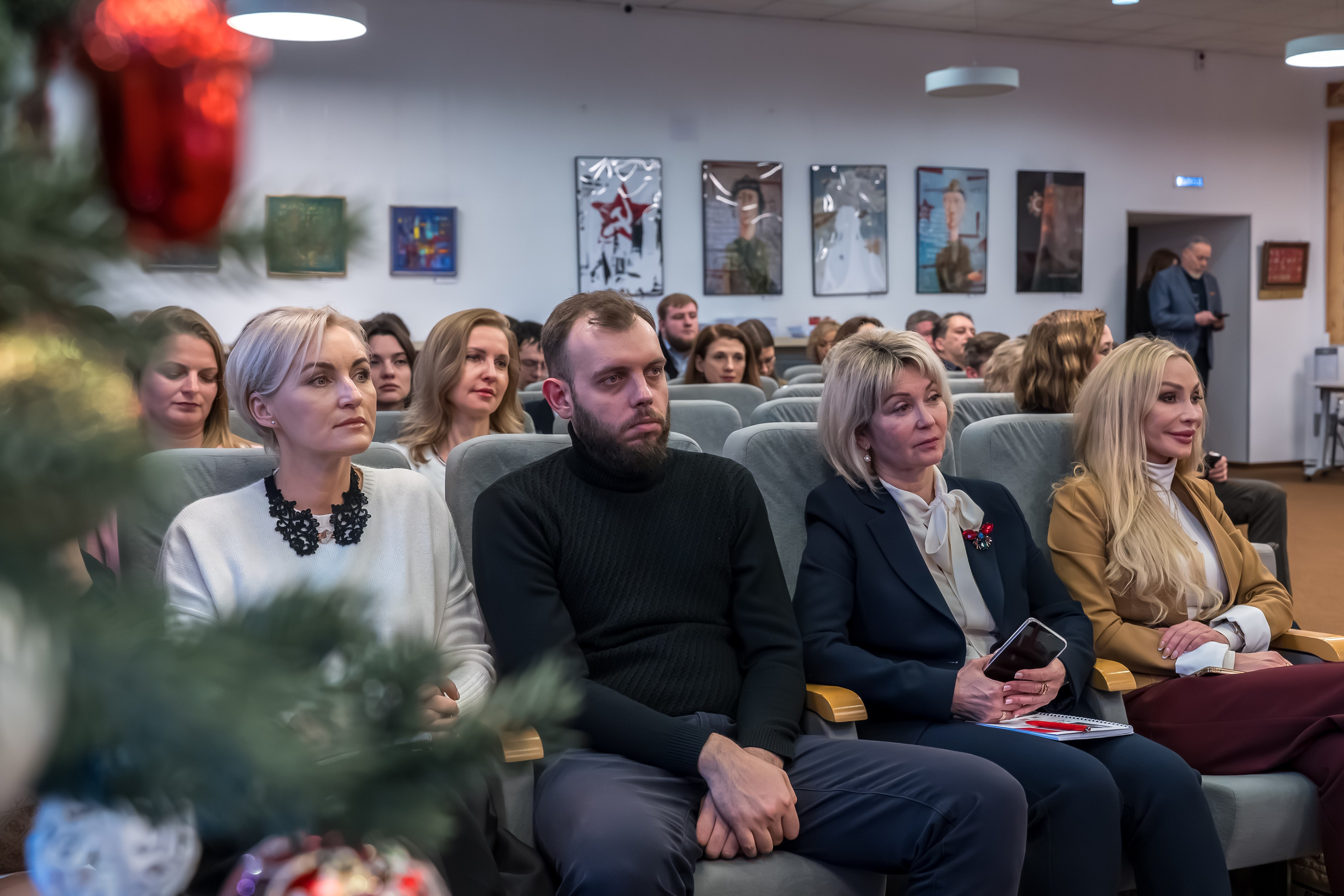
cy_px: 448
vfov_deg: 33.4
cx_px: 672
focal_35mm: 40
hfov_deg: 48.5
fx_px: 1493
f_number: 5
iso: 6400
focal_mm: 40
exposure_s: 1/250
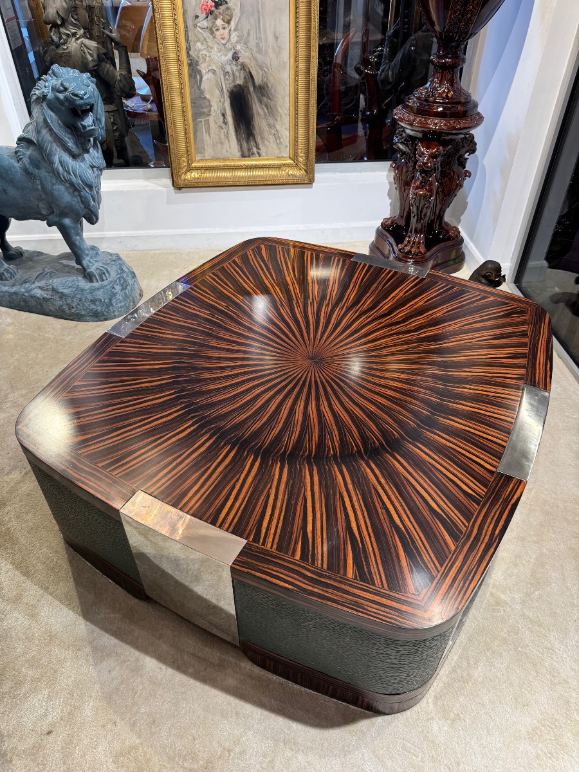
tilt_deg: -40.3
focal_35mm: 24
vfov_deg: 71.6
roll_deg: -0.9
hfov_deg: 56.8
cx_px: 290
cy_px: 386
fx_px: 535
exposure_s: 1/100
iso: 200
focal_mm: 6.76
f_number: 1.78
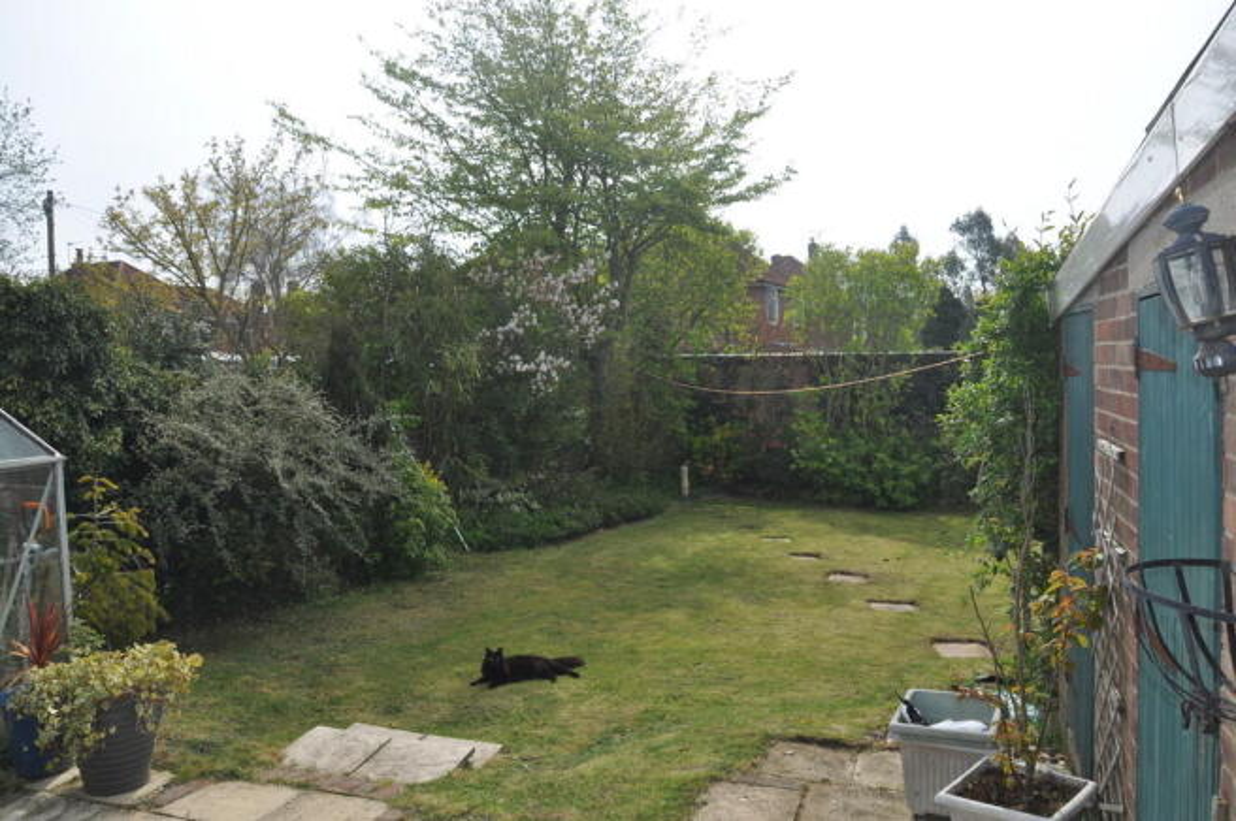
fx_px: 926
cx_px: 618
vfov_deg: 47.8
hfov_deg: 67.4
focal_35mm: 27
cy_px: 410
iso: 200
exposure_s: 1/200
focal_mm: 18
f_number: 7.1
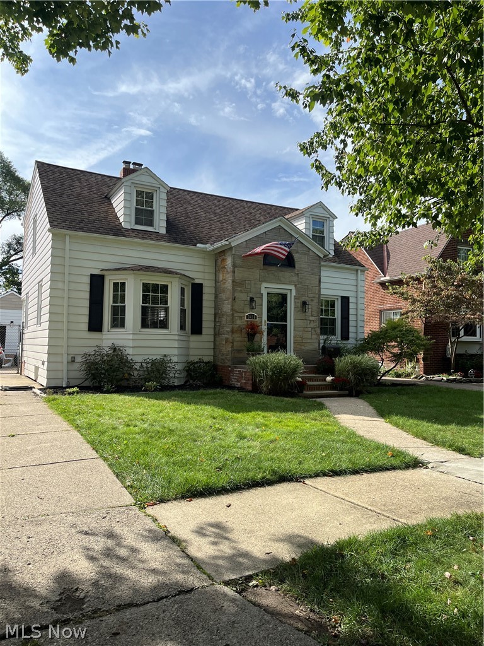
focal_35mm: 26
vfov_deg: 67.3
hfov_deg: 53.1
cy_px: 323
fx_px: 485
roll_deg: -0.9
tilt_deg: +2.3
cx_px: 242
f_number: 1.6
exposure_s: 1/3049
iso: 50
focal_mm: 5.1
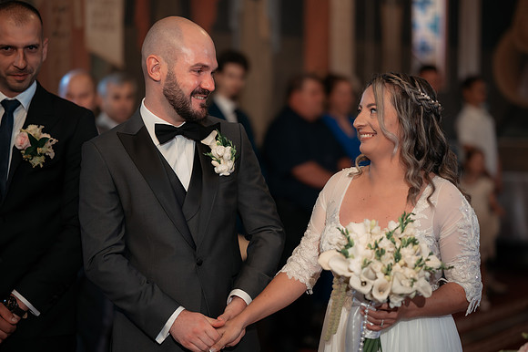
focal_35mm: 85
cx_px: 264
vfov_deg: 16.1
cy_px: 176
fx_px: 1246
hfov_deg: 23.9
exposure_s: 1/200
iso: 1600
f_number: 2
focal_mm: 85
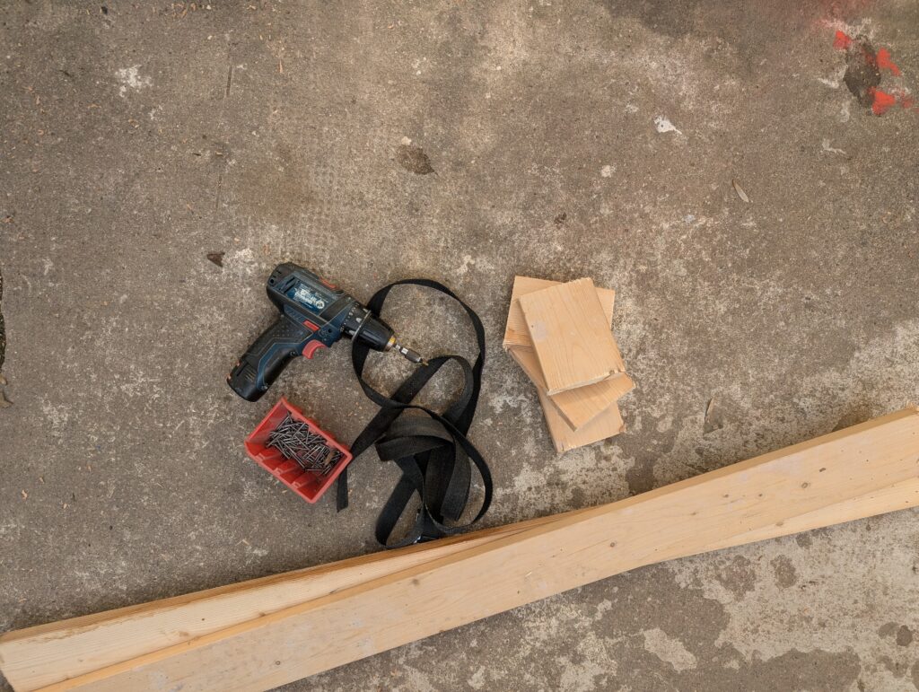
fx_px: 638
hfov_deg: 71.5
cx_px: 460
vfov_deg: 56.9
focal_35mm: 24
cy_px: 346
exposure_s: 1/547
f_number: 1.85
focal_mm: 6.81
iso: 45
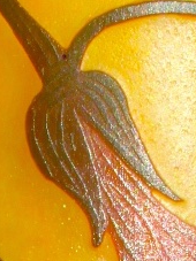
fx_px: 2116
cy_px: 551
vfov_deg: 6.8
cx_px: -40
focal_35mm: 280
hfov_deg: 5.3
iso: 80
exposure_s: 1/250
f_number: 7.6
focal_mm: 8.7
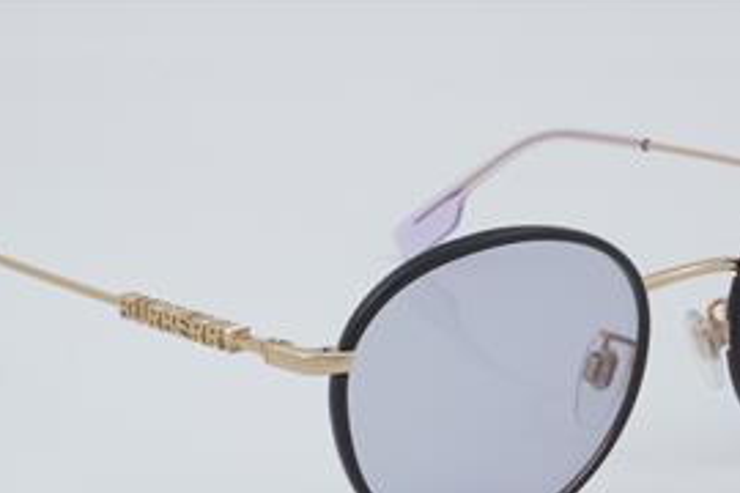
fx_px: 2281
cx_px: 433
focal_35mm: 111
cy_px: 356
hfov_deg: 18.4
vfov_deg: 12.3
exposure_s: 1/4
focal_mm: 50
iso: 100
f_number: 32
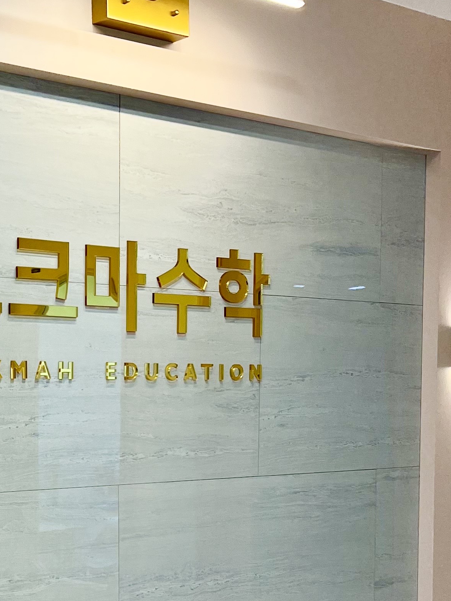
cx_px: -5
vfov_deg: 28.3
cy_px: 495
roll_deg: +0.7
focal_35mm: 67
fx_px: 1164
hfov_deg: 21.1
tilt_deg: -5.0
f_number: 1.5
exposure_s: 1/163
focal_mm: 5.7
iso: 64
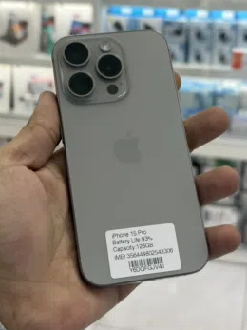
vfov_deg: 32.2
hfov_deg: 24.4
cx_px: 121
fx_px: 571
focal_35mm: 60
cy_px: 150
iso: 25
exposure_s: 1/185
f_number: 1.6
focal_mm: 5.96
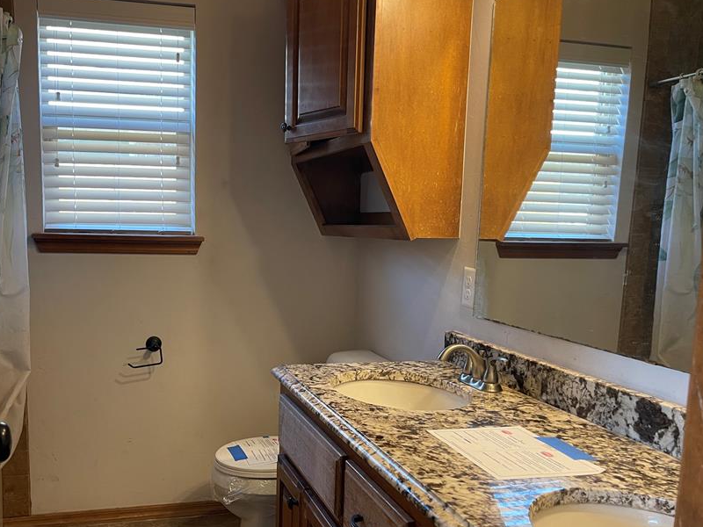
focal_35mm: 32
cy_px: 312
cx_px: 270
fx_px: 650
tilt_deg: -8.3
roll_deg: -2.2
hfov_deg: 56.2
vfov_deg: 44.0
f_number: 1.6
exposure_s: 1/60
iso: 100
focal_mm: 5.1
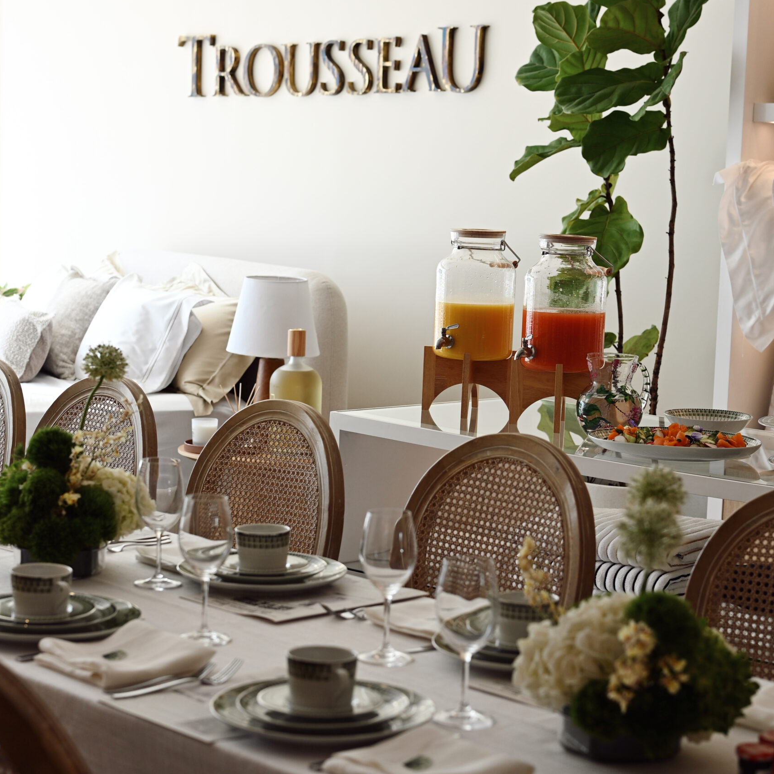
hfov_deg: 26.9
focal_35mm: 64
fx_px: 1619
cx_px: 387
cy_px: 447
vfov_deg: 26.9
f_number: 4
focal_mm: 50
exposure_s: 1/100
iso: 110
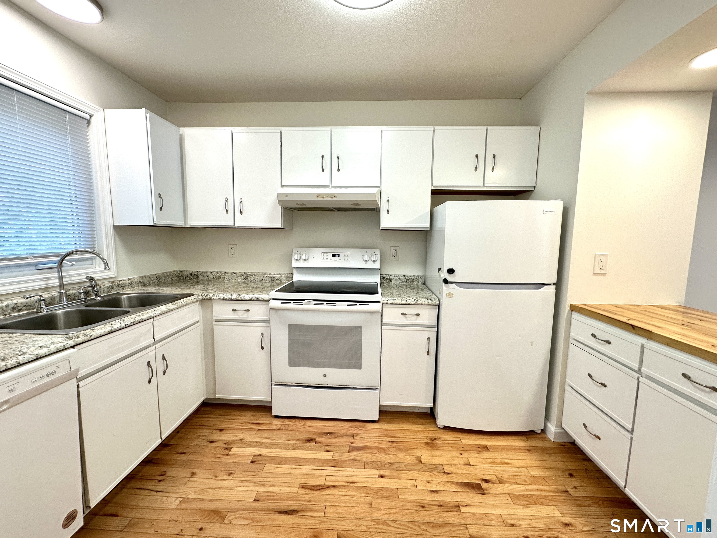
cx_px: 358
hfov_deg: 102.1
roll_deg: -0.9
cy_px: 269
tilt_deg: -6.9
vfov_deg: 85.7
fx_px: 290
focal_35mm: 14
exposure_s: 1/120
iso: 125
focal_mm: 2.22
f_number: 2.2
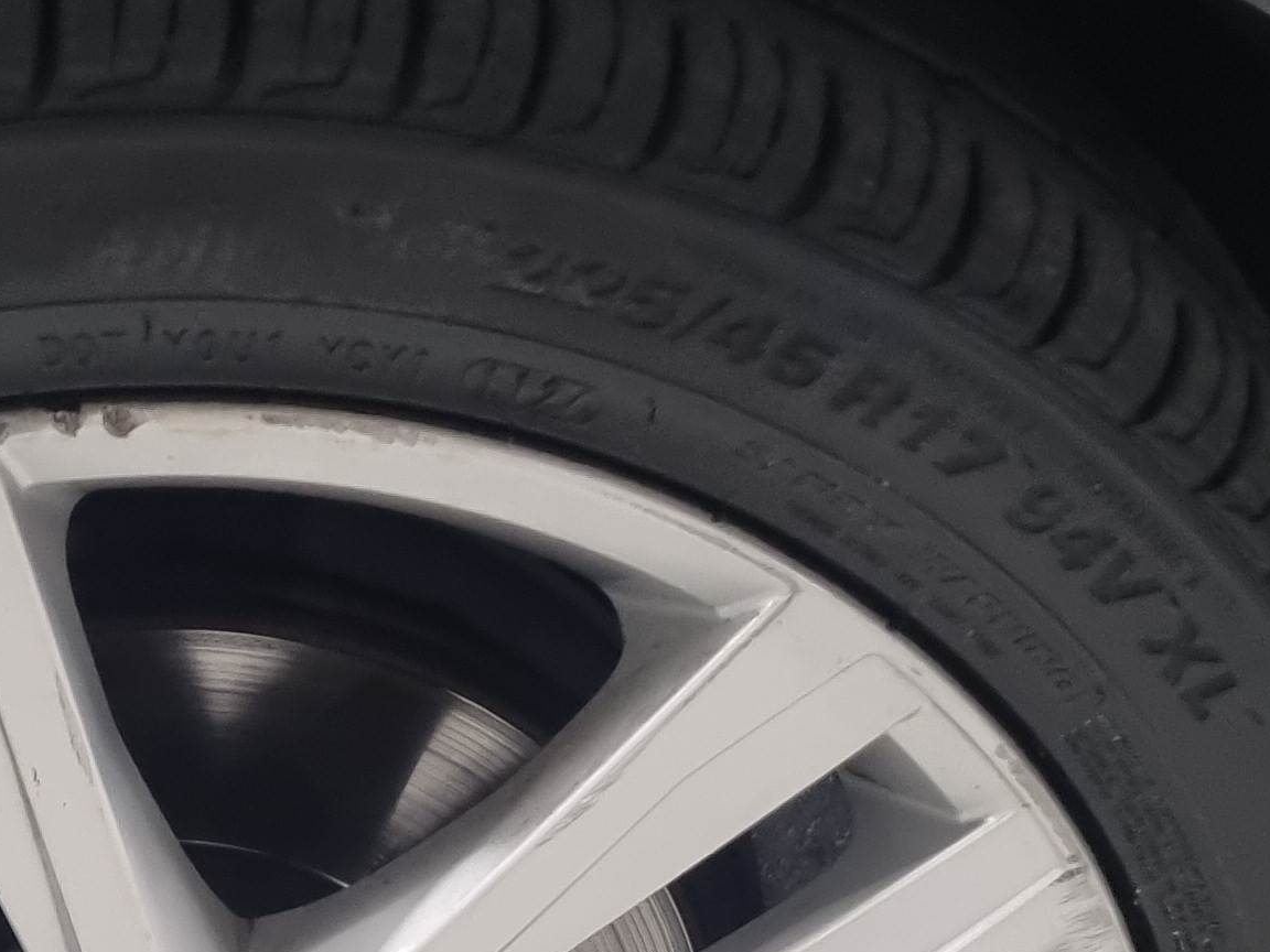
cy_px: 1145
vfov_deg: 15.6
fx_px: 3339
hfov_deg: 21.1
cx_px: 152
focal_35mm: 91
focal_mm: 5.4
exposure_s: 1/40
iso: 320
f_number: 1.8
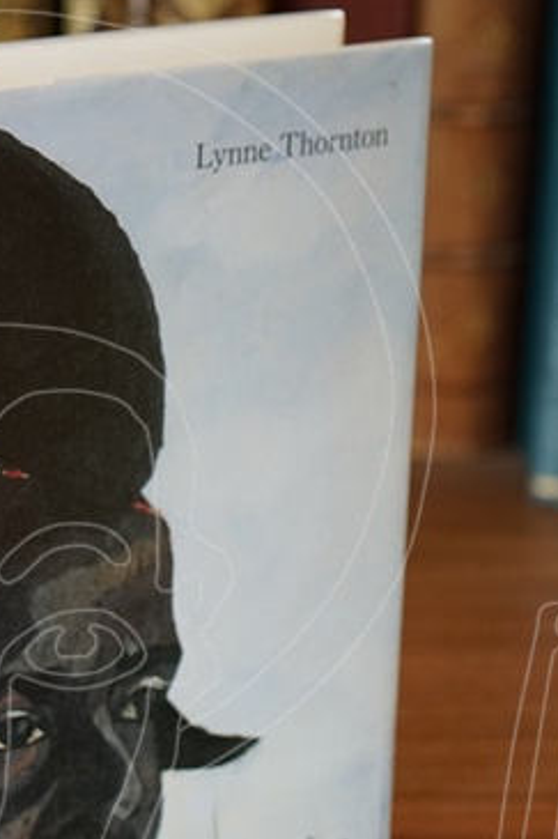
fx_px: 3188
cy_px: 649
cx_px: -25
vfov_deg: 14.9
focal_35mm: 137
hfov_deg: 9.9
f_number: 4
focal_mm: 50
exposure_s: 1/160
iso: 1250
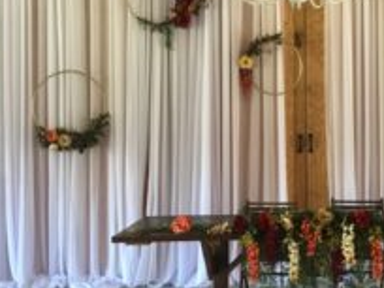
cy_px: 92
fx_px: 632
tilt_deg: +0.6
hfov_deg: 32.9
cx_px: 305
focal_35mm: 57
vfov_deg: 25.5
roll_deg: +1.3
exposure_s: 1/30
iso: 80
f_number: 2.2
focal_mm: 4.15
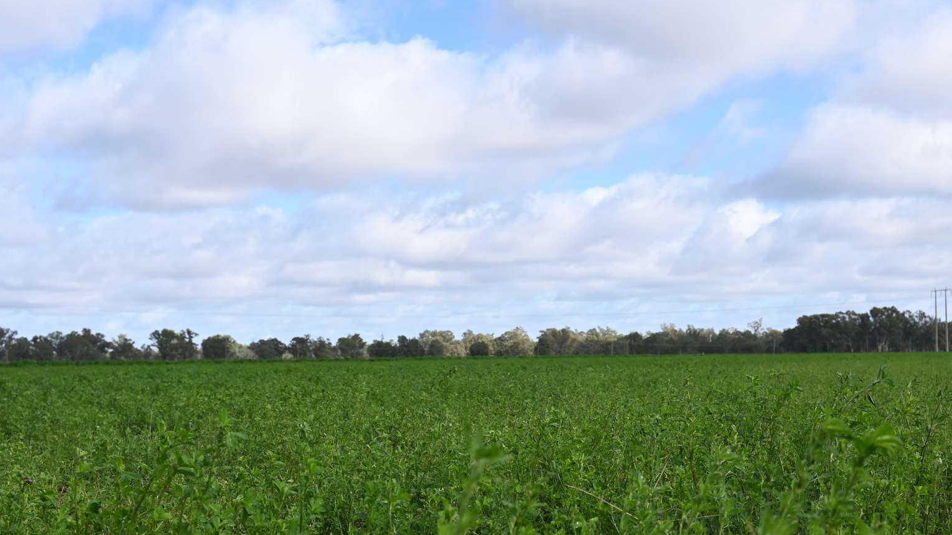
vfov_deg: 21.7
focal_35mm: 55
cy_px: 363
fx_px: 1388
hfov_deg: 37.8
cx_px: 482
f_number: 6.3
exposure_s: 1/320
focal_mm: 28
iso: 100
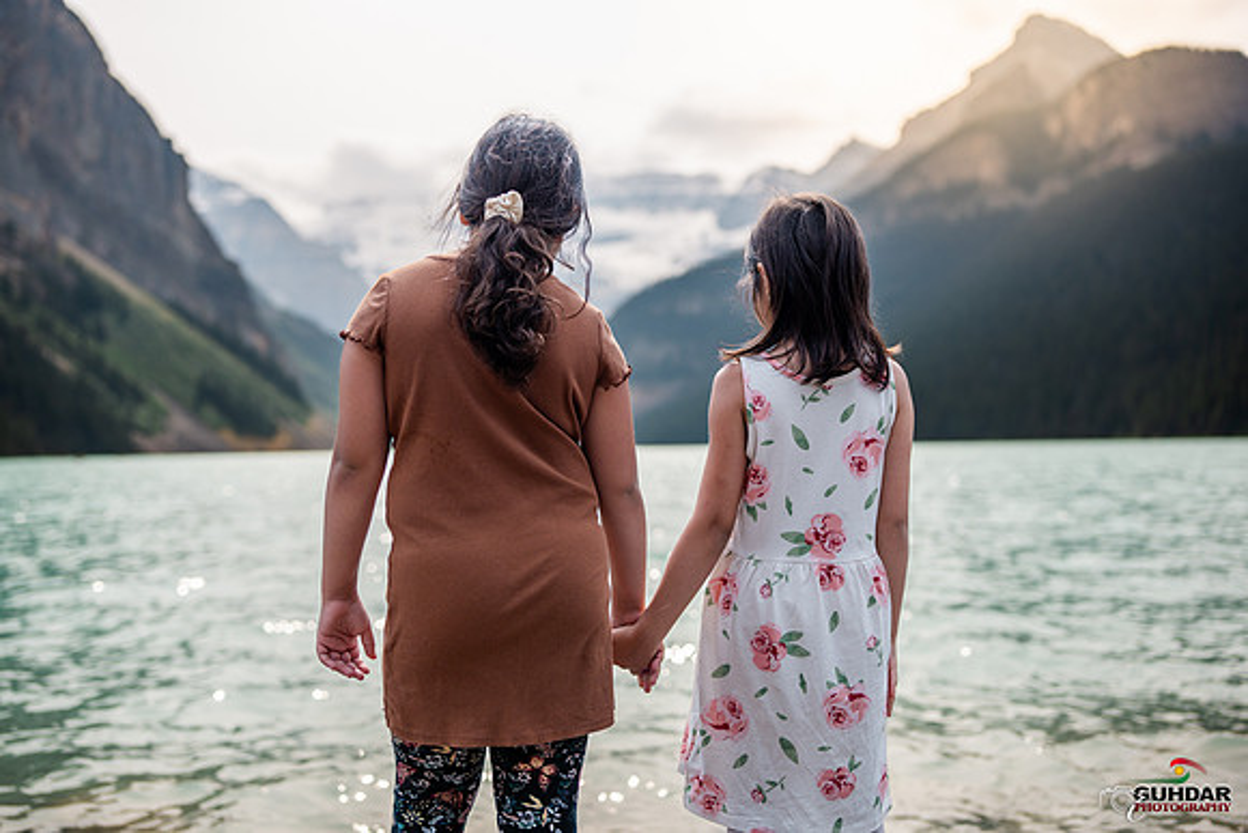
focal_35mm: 35
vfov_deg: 37.9
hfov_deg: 54.4
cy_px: 416
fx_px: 1214
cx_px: 624
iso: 200
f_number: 2
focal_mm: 35
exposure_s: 1/6400
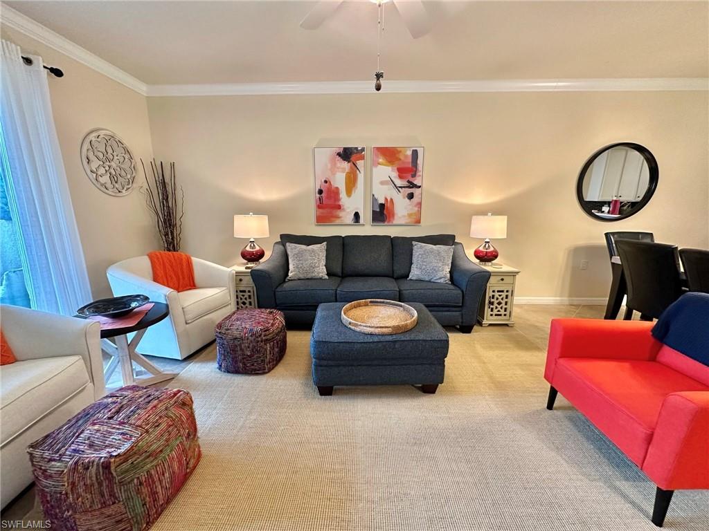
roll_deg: -0.2
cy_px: 266
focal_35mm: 14
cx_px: 354
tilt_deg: -11.9
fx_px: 287
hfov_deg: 102.1
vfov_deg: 85.7
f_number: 2.2
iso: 640
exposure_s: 1/60
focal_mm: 2.22
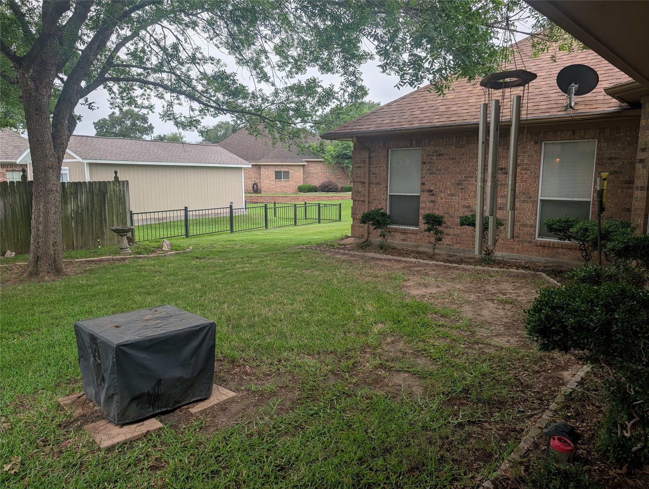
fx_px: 451
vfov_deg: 56.9
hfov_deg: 71.5
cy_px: 244
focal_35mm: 24
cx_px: 324
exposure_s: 1/108
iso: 25
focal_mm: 6.9
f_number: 1.68
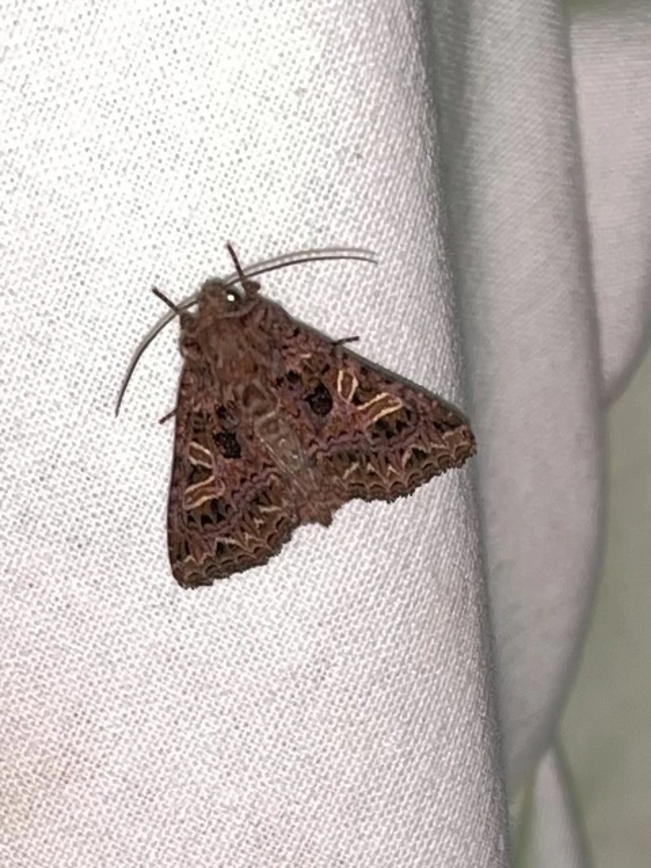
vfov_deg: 67.3
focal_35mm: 26
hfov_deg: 53.1
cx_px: 326
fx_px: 652
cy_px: 434
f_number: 1.6
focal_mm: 5.1
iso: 32
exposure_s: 1/228
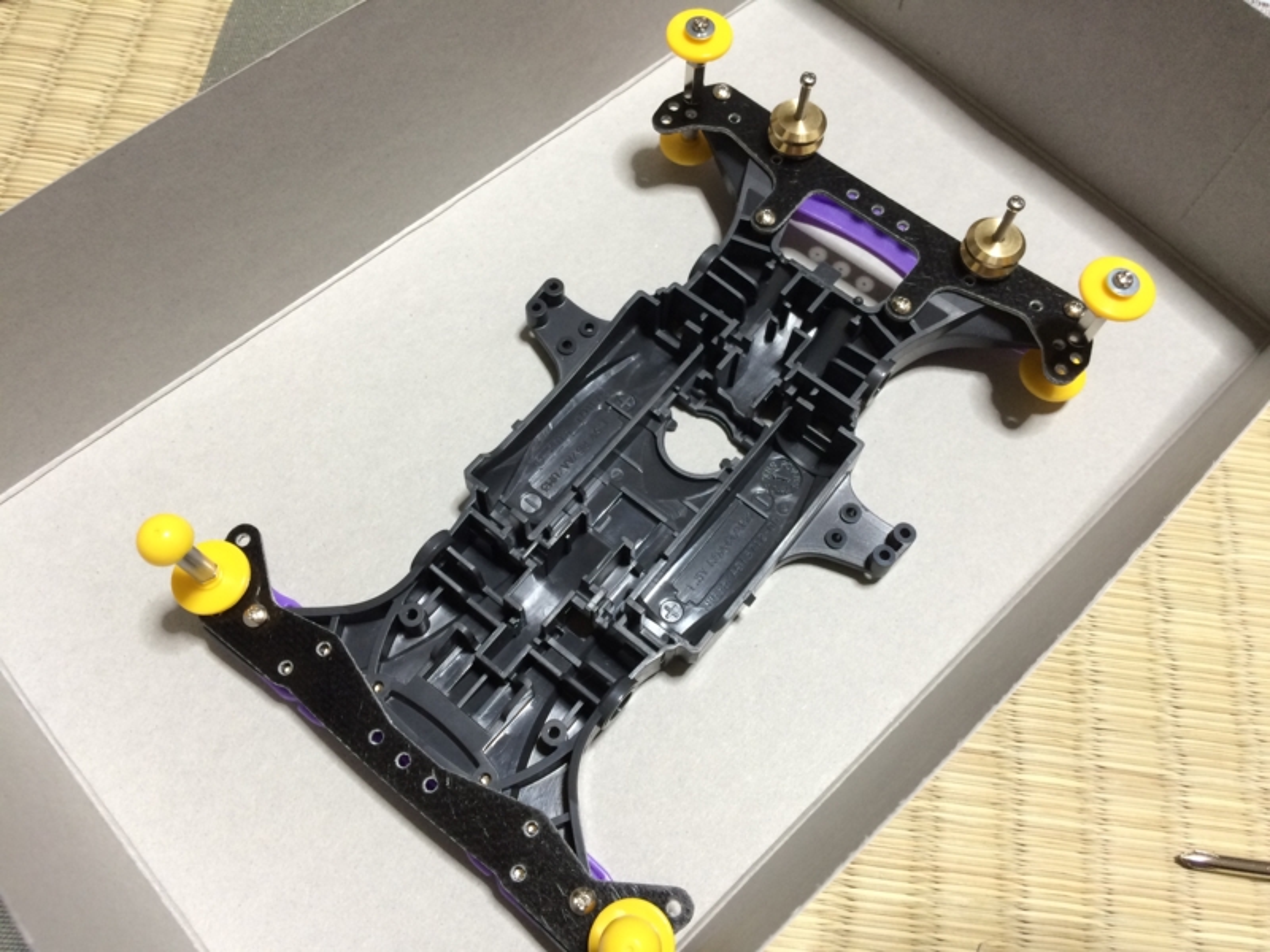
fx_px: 1064
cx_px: 635
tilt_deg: -63.4
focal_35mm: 29
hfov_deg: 61.7
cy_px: 476
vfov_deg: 48.2
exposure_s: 1/30
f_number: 2.2
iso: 100
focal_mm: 4.15
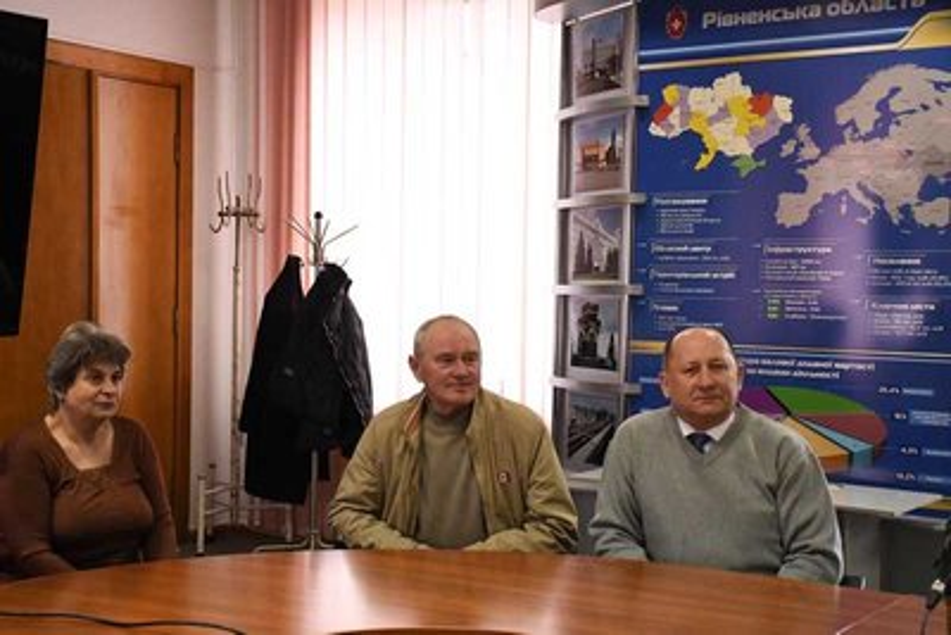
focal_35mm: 60
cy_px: 318
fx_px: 1585
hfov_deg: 33.4
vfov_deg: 22.6
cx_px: 476
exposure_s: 1/250
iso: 6400
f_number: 5
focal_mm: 40
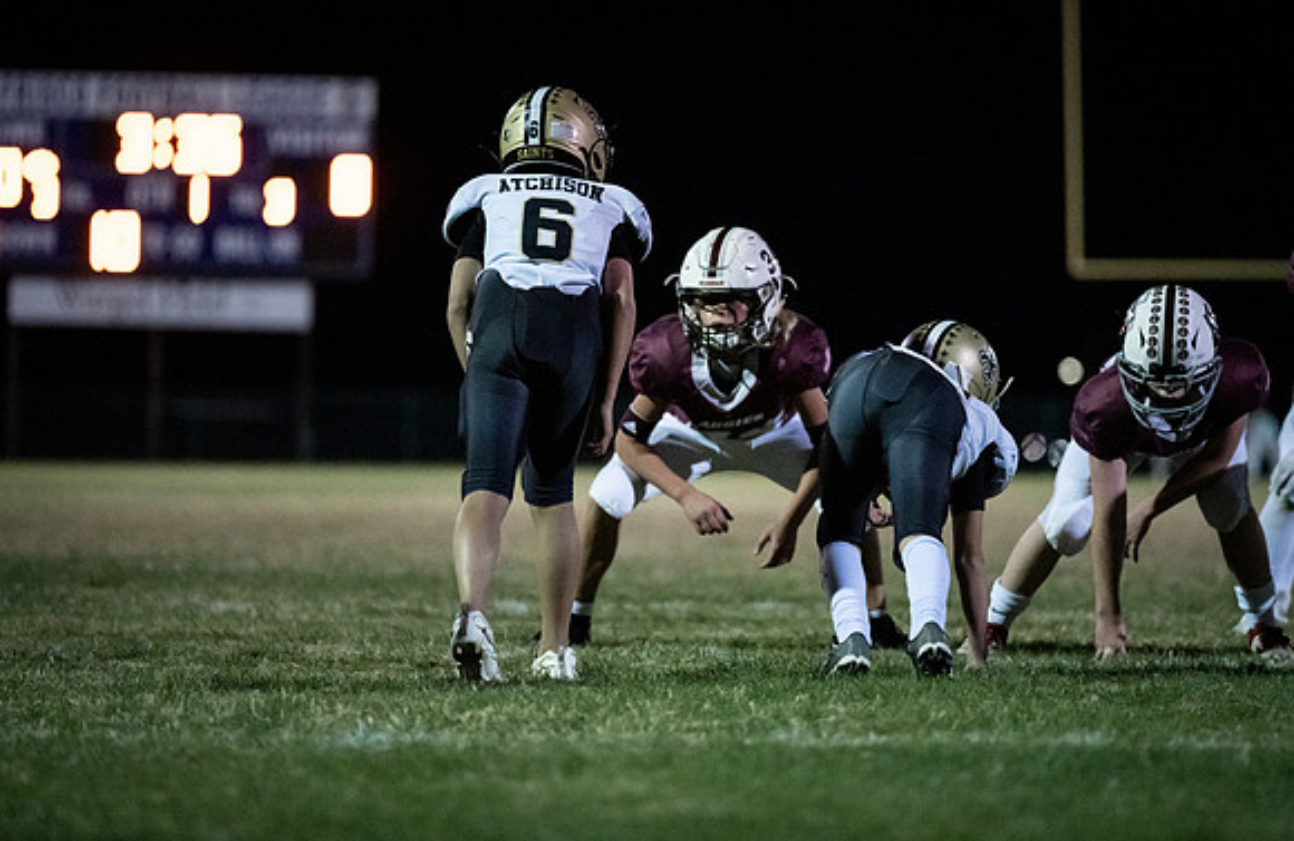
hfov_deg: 9.3
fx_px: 7969
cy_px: 371
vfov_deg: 6.0
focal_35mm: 223
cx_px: 707
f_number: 2.8
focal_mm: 200
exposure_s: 1/1000
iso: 16000
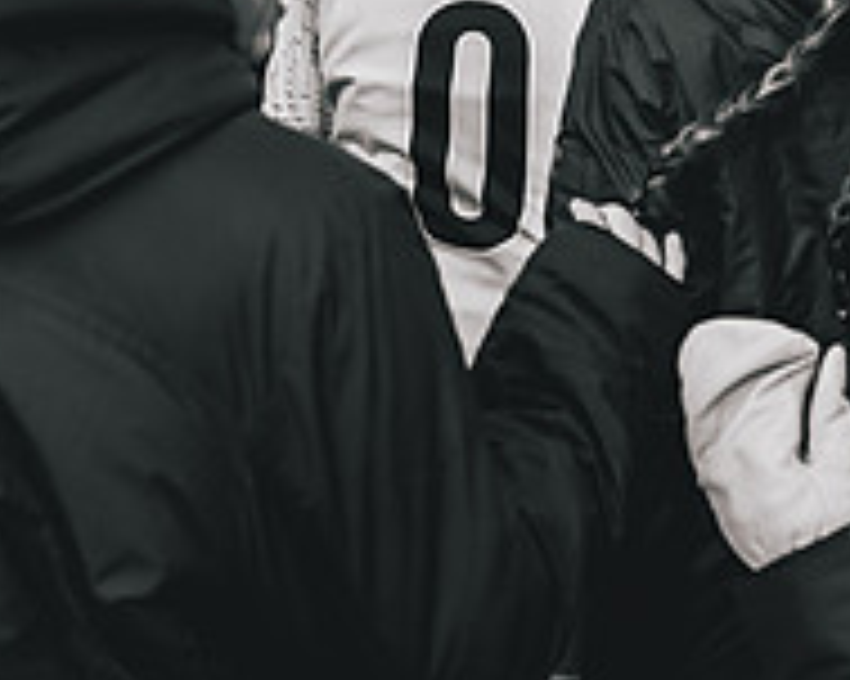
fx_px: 2540
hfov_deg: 19.0
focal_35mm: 101
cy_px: -164
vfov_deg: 14.7
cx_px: 441
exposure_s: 1/1600
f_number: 2.8
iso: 800
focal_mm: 35
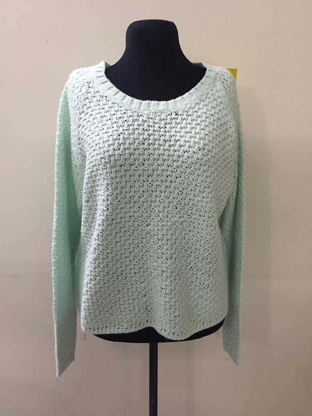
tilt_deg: -15.4
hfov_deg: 48.2
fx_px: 349
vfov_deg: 61.7
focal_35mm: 29
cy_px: 208
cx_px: 156
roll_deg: -2.1
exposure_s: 1/33
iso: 250
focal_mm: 4.15
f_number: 2.2
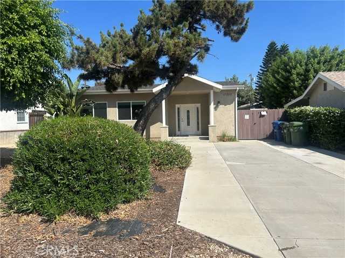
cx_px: 172
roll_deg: +2.2
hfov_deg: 67.3
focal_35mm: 26
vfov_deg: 53.1
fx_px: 259
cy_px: 129
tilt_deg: -0.8
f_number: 1.5
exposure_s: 1/4630
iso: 50
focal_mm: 5.7
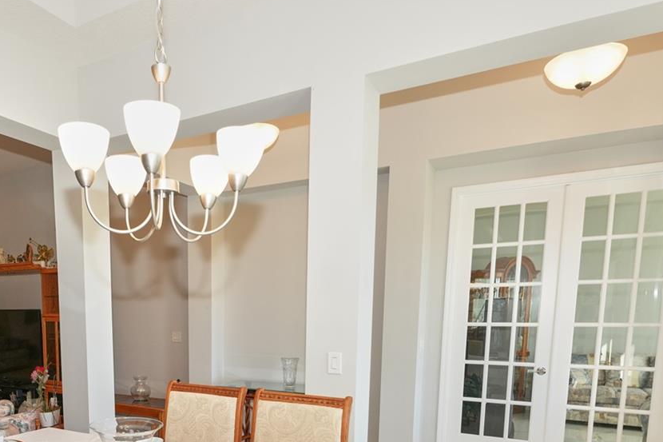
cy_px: 376
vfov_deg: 44.7
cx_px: 202
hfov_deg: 65.0
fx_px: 497
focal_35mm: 27
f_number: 4
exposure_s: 1/200
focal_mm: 14
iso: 400
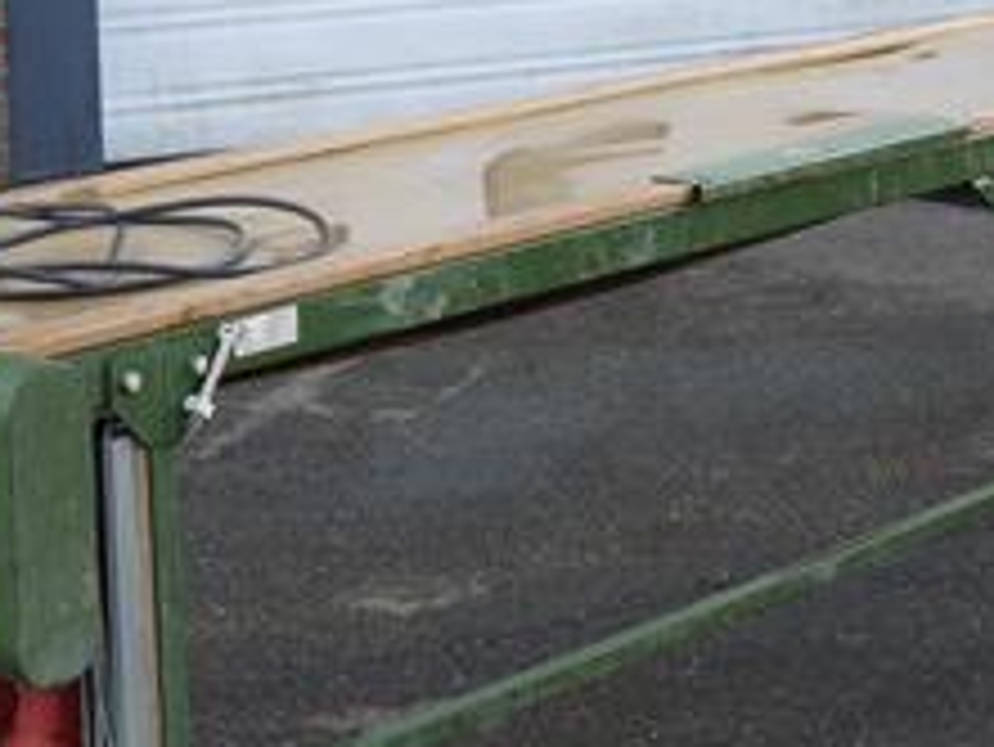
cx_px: 729
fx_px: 3333
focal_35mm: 116
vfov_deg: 12.8
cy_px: 459
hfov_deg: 16.9
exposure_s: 1/125
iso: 100
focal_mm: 20
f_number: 5
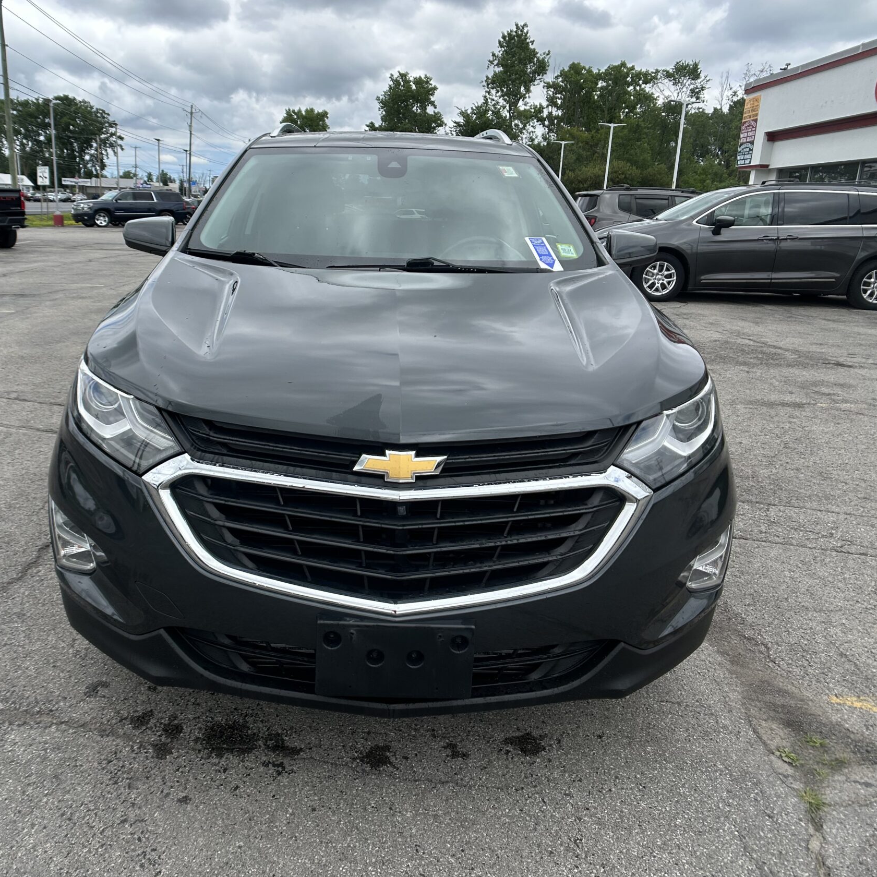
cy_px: 409
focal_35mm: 35
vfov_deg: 47.2
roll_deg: -2.4
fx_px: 1003
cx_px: 348
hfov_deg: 46.9
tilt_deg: -14.6
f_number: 1.5
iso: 50
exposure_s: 1/2915
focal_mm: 5.7
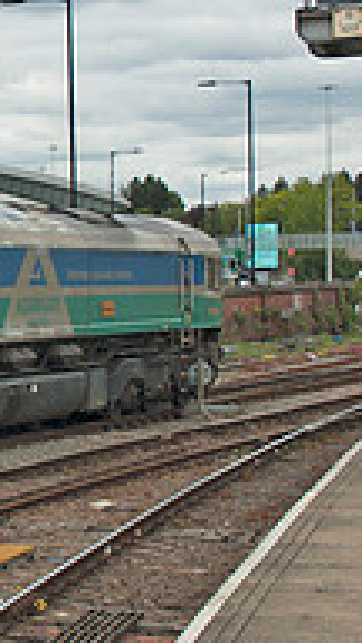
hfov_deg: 9.4
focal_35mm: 114
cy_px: 301
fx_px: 1945
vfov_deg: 18.8
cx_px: -526
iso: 200
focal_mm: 24
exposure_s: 1/200
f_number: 7.1
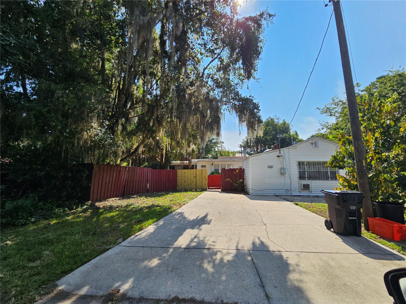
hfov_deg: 106.2
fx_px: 152
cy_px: 152
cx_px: 203
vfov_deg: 89.9
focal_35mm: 13
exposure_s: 1/1839
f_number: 2.2
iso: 50
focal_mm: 2.2
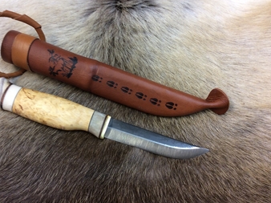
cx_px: 112
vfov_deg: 36.8
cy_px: 97
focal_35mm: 39
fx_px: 305
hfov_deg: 47.7
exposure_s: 1/25
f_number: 2.4
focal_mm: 3.3
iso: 50
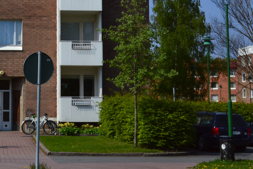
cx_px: 27
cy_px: 9
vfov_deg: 13.7
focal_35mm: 99
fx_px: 696
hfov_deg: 20.2
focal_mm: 32
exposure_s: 1/500
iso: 400
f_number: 11
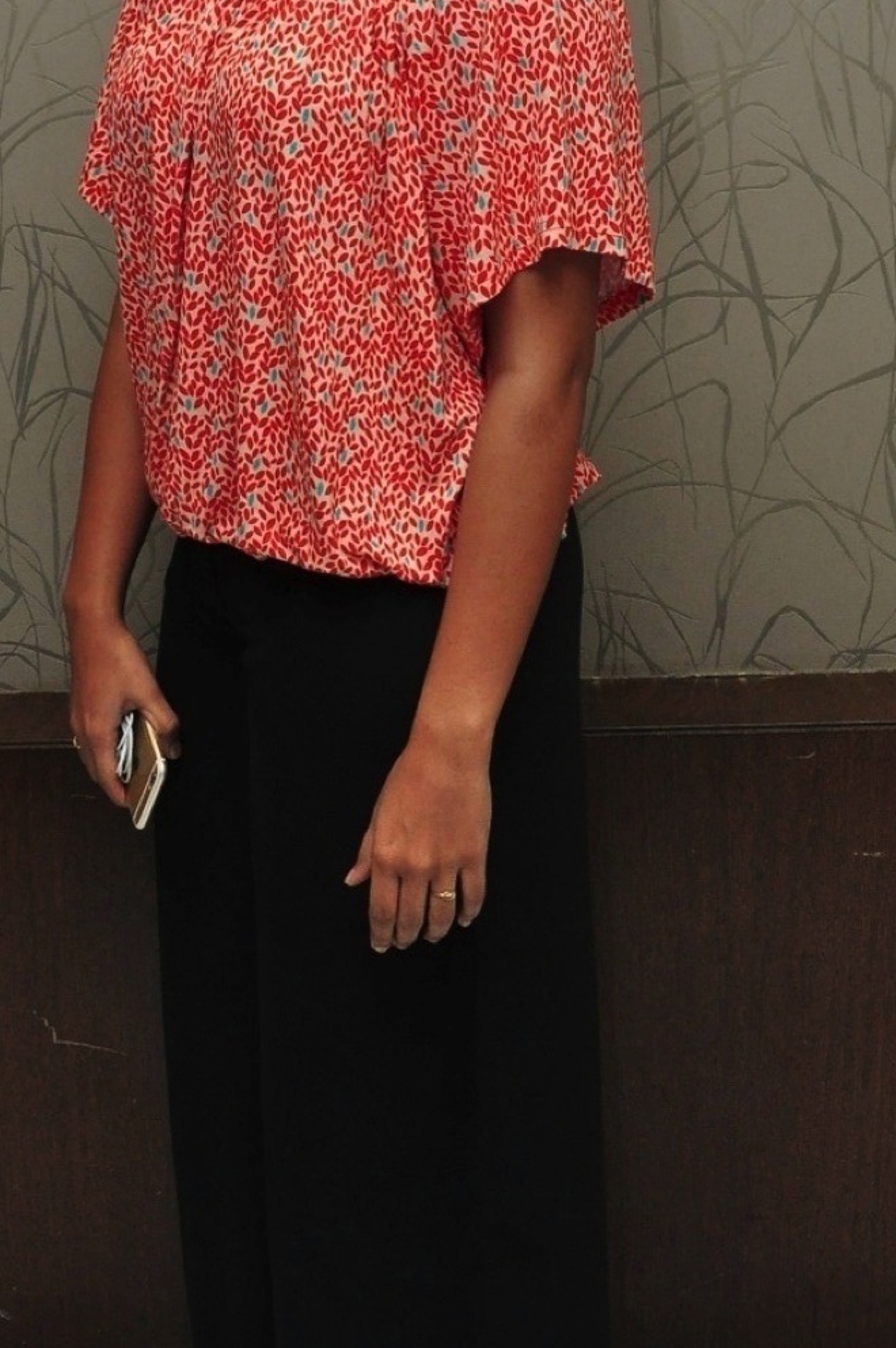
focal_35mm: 60
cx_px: 402
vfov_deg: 33.4
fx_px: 2245
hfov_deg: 22.6
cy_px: 558
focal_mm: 22
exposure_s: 1/125
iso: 1250
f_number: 8
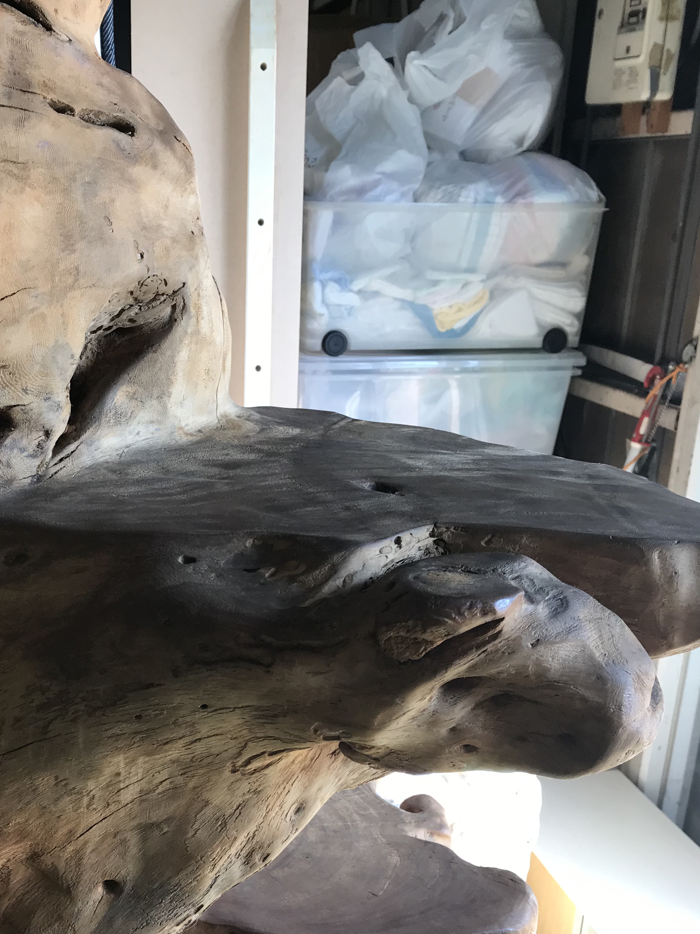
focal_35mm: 42
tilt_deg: -22.1
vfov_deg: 43.6
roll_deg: -0.5
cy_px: 675
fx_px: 1132
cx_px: 183
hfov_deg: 33.7
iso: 32
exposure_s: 1/100
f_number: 1.8
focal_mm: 3.99
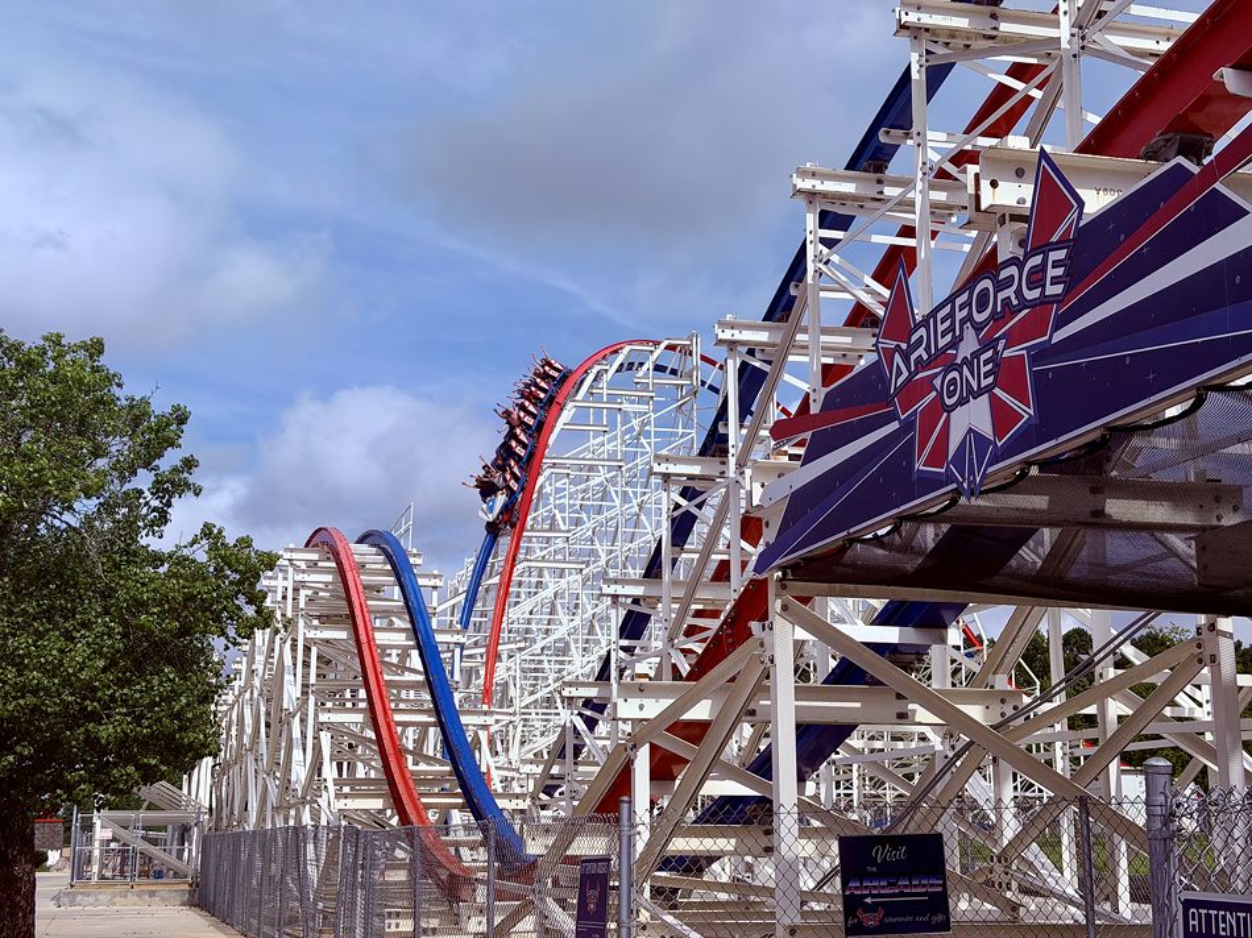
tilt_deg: +11.0
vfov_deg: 30.3
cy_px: 469
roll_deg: +0.3
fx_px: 1736
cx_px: 626
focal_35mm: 48
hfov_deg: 39.7
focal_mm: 6.76
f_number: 1.78
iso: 64
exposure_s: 1/9901
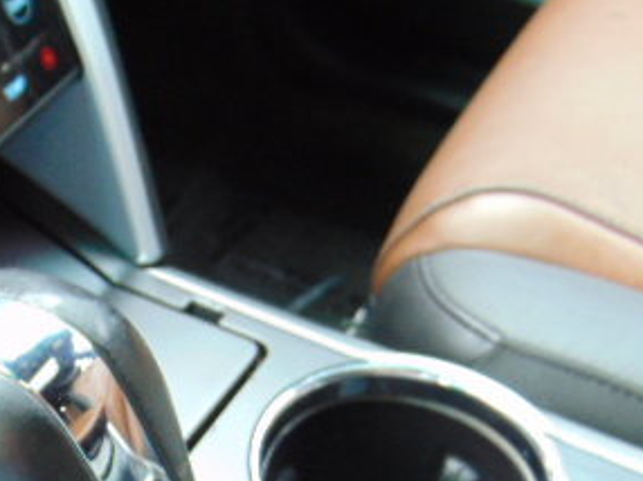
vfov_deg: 24.8
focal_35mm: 56
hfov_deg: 33.7
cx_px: 166
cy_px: 483
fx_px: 1039
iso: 160
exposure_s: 1/40
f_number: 3
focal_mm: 4.5
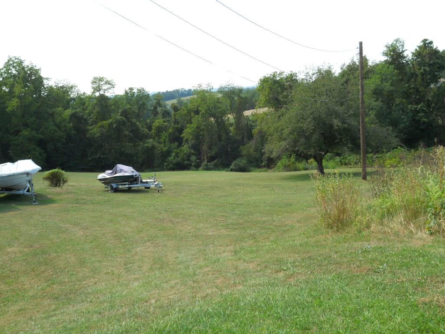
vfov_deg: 37.7
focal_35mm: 38
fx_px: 489
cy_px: 167
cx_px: 222
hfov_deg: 49.0
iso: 80
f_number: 3.9
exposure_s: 1/200
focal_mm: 6.9
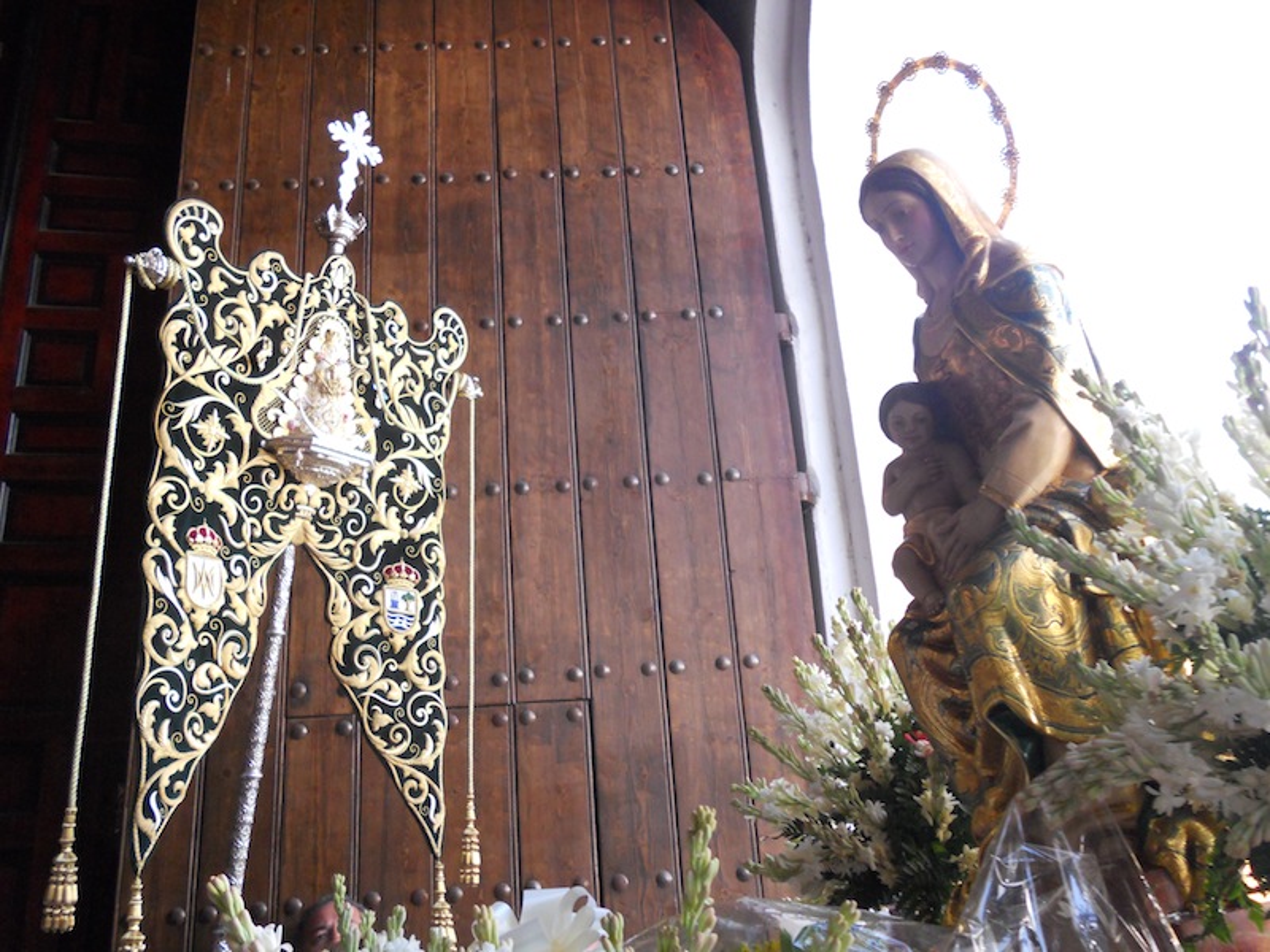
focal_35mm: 32
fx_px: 1174
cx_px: 635
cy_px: 476
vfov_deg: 44.2
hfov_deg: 56.8
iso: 320
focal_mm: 5.8
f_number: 3.5
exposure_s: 1/125
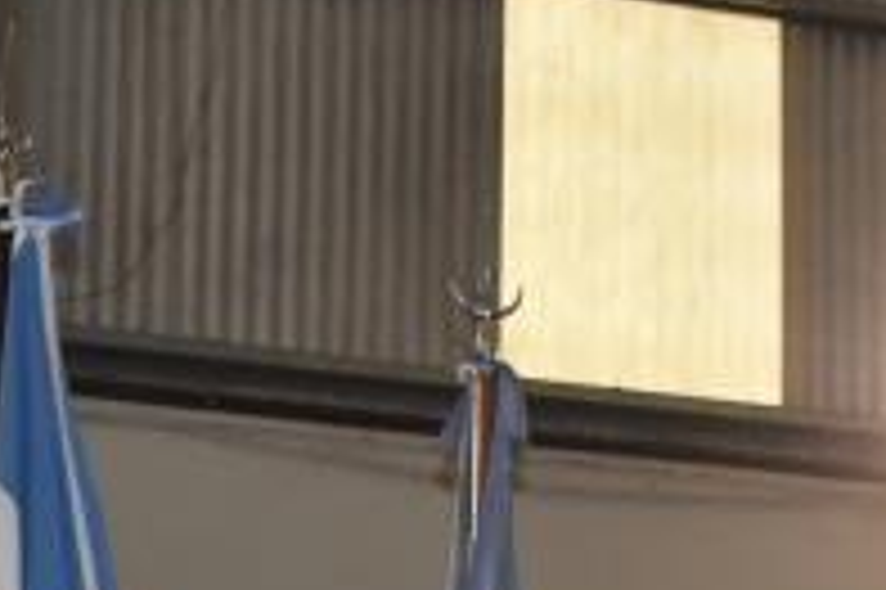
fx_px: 4598
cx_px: -243
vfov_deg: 6.9
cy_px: 1475
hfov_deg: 10.8
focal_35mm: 187
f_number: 5.6
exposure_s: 1/100
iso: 1600
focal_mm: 24
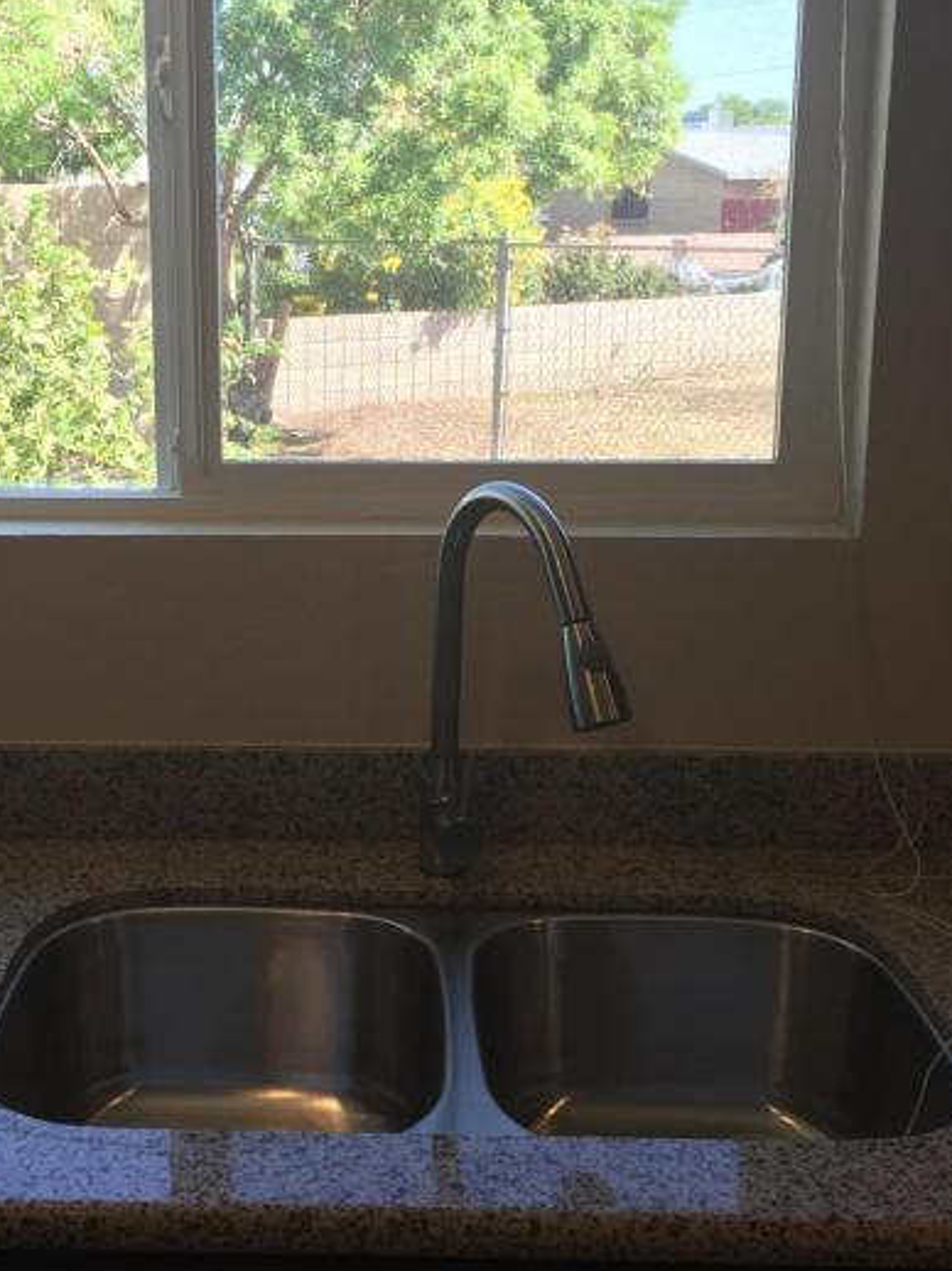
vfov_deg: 43.8
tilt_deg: -10.3
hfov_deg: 33.3
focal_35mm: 43
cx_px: 321
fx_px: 1578
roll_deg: +0.1
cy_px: 542
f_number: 2.2
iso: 50
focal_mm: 4.15
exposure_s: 1/120
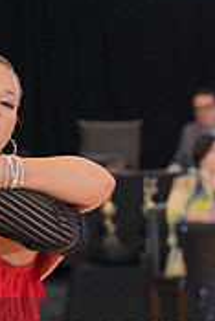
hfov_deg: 5.5
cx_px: 14
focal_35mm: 249
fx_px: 2226
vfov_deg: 8.2
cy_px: 360
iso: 2500
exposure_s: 1/500
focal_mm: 75
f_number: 3.2
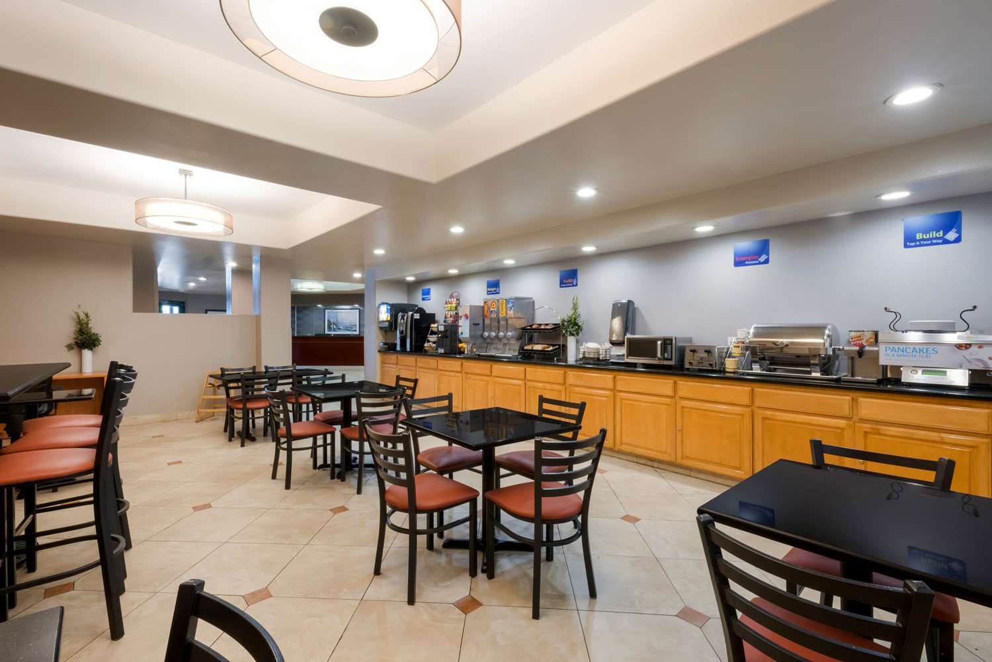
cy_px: 331
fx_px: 413
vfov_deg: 77.3
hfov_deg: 100.4
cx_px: 496
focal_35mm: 15
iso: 400
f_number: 10
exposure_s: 6
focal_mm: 15
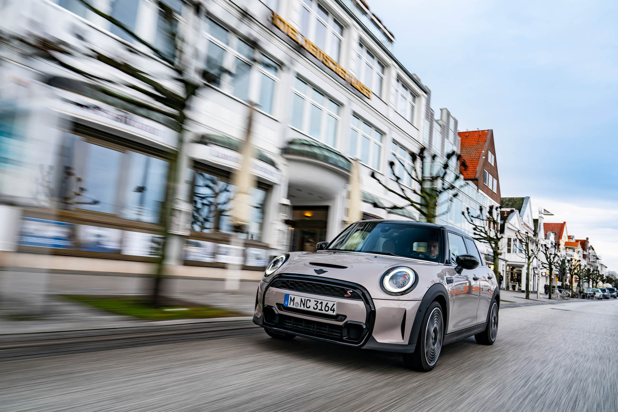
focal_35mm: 28
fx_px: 481
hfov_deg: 65.5
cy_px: 206
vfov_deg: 46.4
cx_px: 309
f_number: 7.1
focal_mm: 28
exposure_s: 1/15
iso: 100
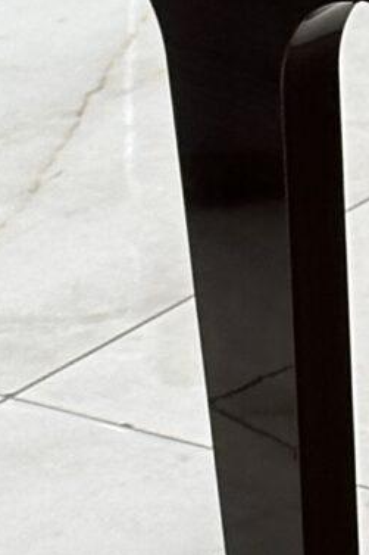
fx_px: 5217
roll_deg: +2.0
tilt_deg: -17.6
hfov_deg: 3.9
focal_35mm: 339
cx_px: 1216
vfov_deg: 6.0
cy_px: -309
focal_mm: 6.86
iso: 125
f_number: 1.78
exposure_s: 1/100
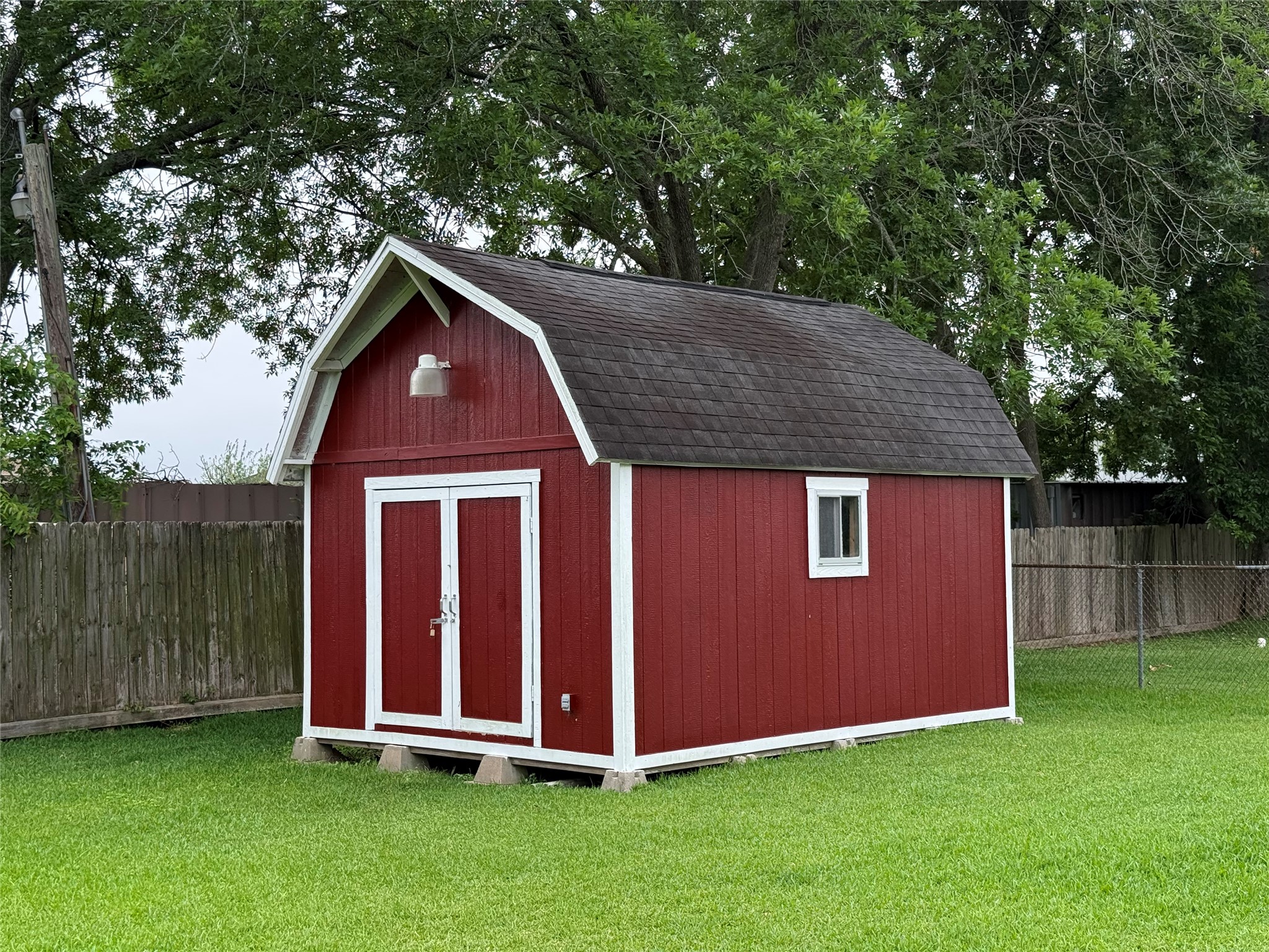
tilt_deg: +3.3
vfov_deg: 30.3
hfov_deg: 39.7
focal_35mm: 48
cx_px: 634
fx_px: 1760
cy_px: 476
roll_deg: -0.4
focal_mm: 6.76
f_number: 1.78
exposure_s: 1/496
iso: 80
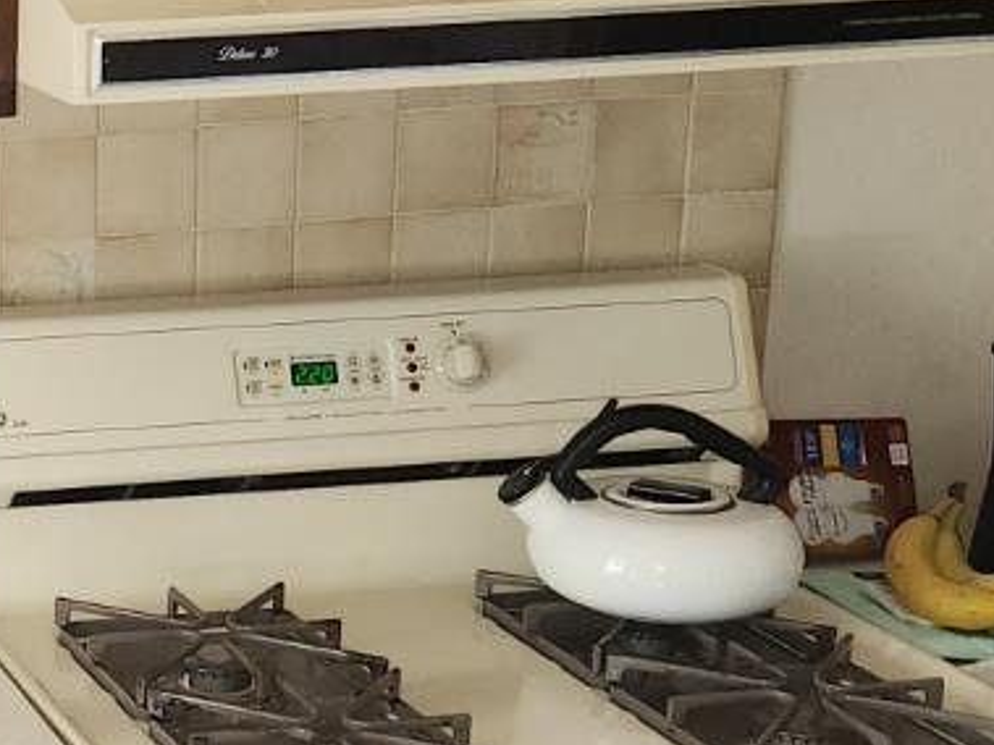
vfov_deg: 16.2
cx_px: -330
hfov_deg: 19.7
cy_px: 405
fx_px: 2612
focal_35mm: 91
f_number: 1.8
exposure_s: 1/40
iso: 125
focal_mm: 5.4
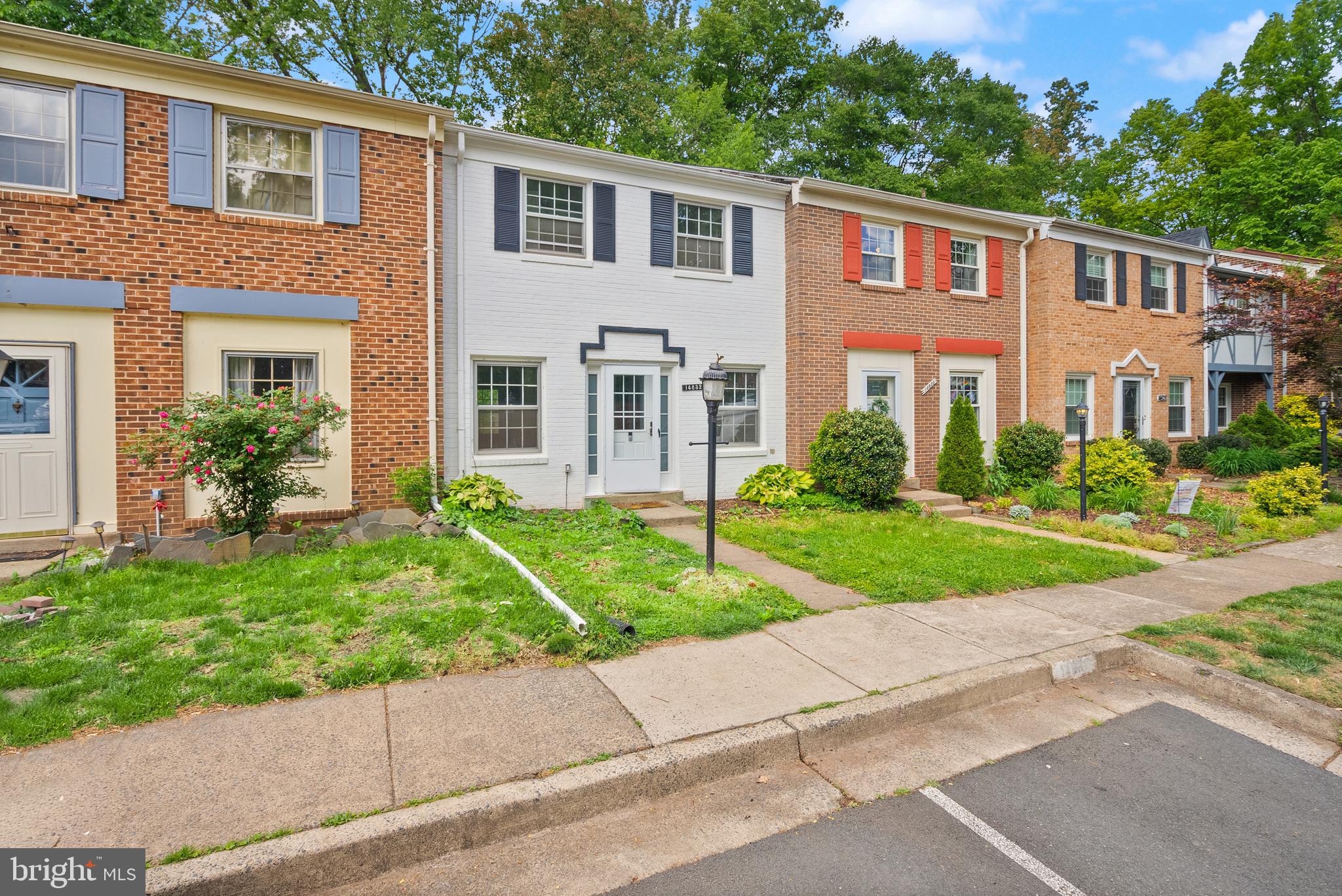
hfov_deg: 96.7
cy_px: 448
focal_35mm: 16
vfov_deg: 73.8
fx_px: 597
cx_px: 671
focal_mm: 16
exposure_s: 1/160
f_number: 9
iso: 640
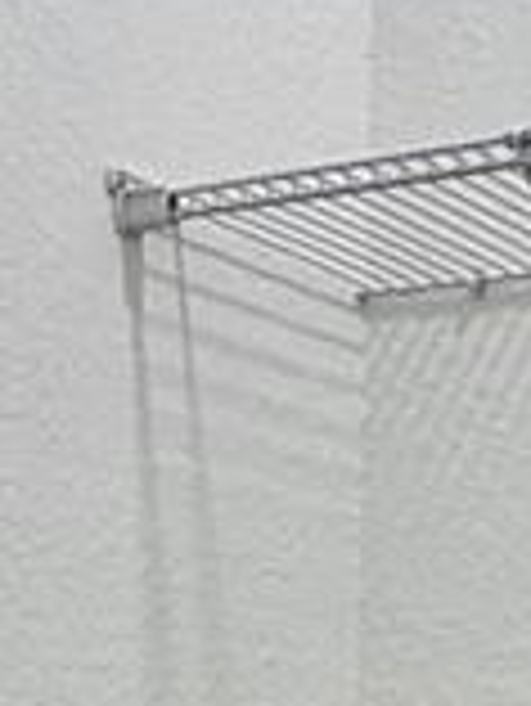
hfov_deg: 13.0
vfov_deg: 17.0
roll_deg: -1.4
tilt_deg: +0.3
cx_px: 837
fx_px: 2186
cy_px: 989
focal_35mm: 107
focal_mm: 2.22
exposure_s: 1/120
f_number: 2.2
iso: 125
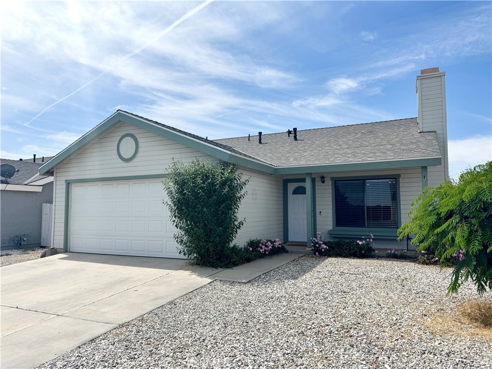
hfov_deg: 71.6
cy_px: 184
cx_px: 246
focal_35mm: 24
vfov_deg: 56.8
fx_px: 341
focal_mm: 6.76
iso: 80
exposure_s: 1/7937
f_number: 1.78
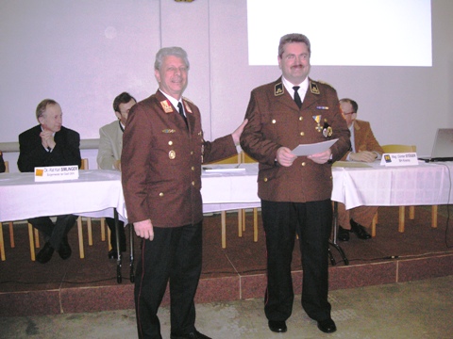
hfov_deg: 50.1
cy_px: 170
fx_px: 484
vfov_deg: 38.7
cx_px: 226
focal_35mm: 37
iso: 160
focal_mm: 6.1
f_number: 2.8
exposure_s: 1/45
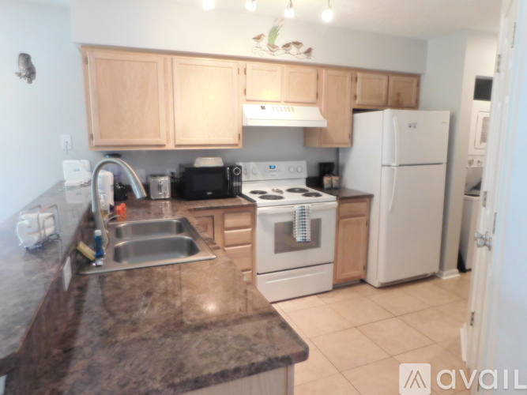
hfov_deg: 73.9
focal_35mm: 23
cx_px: 264
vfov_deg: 58.9
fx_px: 350
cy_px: 198
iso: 360
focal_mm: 4
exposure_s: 1/30
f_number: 3
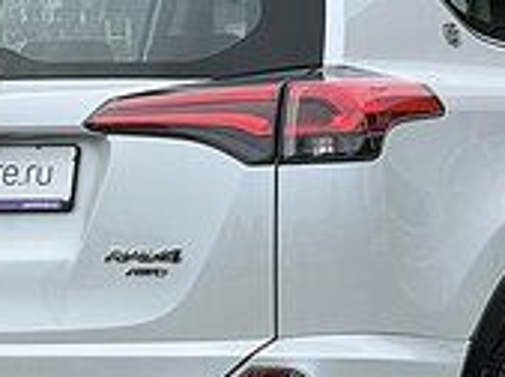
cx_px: 397
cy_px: 278
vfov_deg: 3.8
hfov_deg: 5.1
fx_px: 5663
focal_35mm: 389
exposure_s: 1/397
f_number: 2.8
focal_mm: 15.66
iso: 50
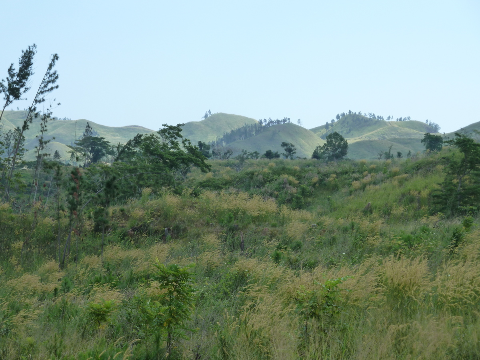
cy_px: 180
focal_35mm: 111
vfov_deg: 13.3
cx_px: 240
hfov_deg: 17.7
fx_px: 1539
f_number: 4.4
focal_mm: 18.2
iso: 125
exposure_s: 1/400
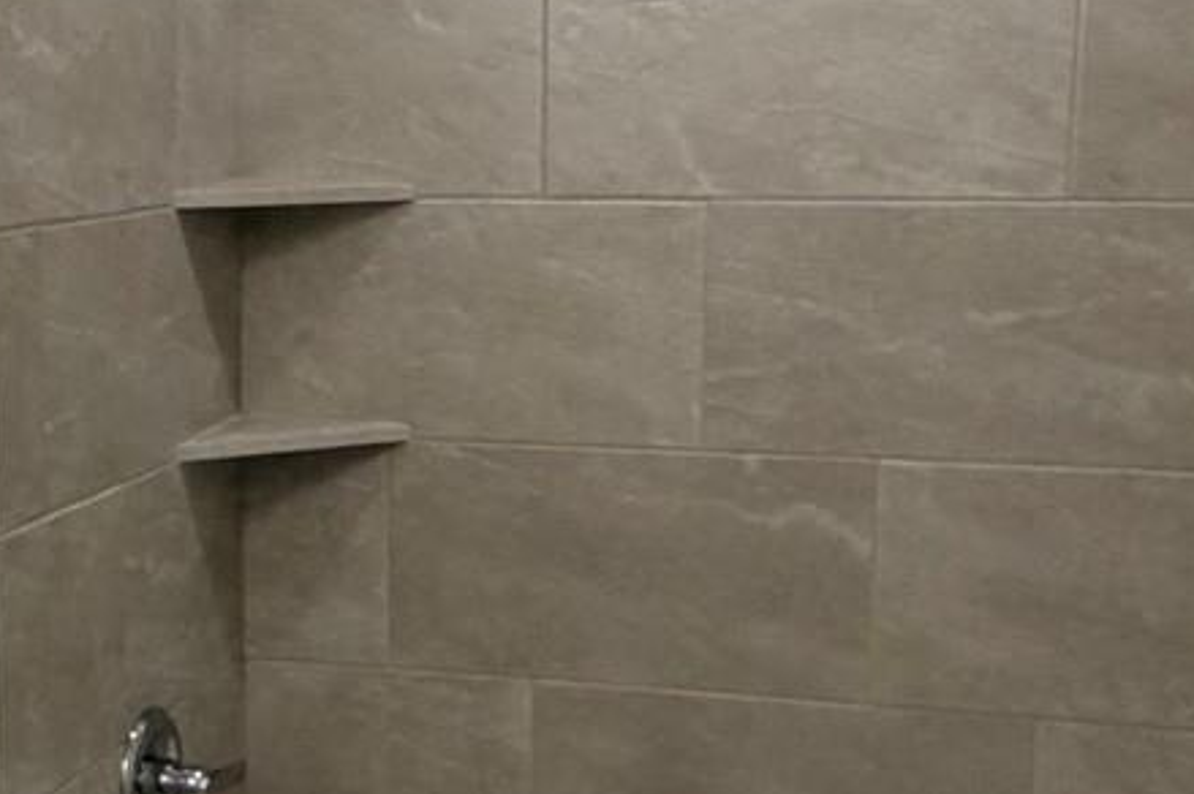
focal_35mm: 68
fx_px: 2254
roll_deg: +0.4
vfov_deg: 19.9
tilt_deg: -11.0
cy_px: 530
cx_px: 272
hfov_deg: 29.1
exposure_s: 1/120
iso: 160
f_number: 2.2
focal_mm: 2.22
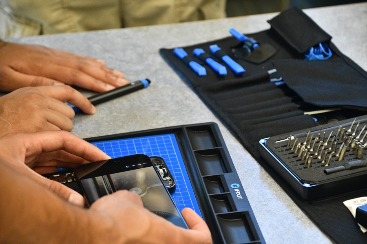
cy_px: 122
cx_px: 184
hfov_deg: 15.2
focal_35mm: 135
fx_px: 1376
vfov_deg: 10.2
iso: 3200
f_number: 5.3
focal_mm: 90
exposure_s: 1/125
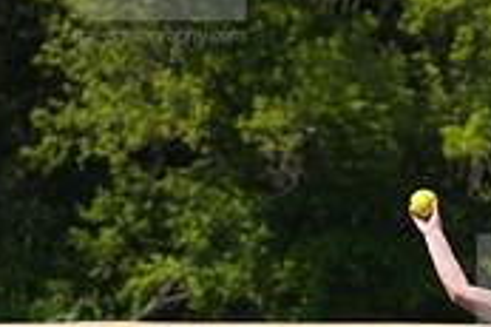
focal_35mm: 755
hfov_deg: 2.7
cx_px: 562
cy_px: 336
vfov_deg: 1.8
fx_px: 10287
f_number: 5.6
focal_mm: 150
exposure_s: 1/1600
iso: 250
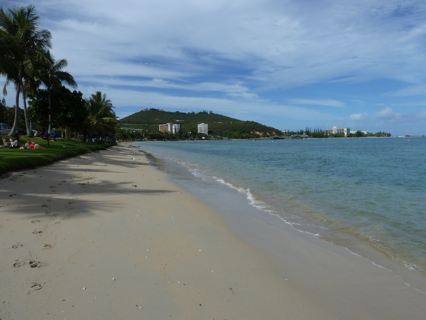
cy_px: 160
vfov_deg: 54.9
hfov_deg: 69.4
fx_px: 308
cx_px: 213
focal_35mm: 25
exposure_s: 1/640
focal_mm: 4.1
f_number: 5.6
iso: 80
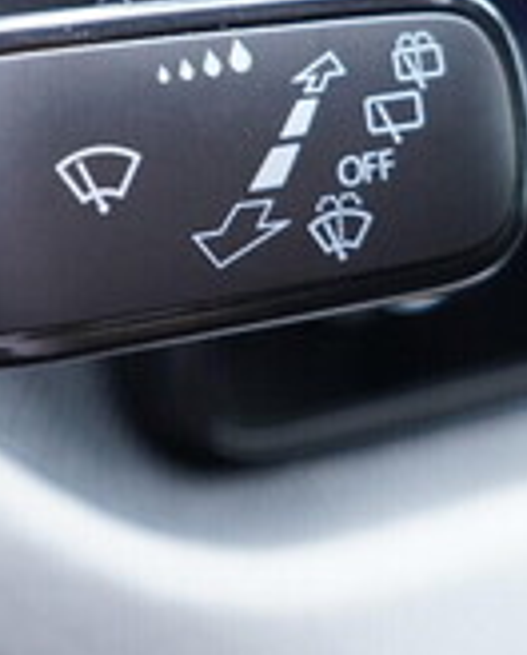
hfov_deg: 13.6
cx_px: 60
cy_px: 158
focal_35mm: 113
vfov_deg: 16.9
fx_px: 2195
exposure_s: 1/40
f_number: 2.8
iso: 500
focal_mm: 24
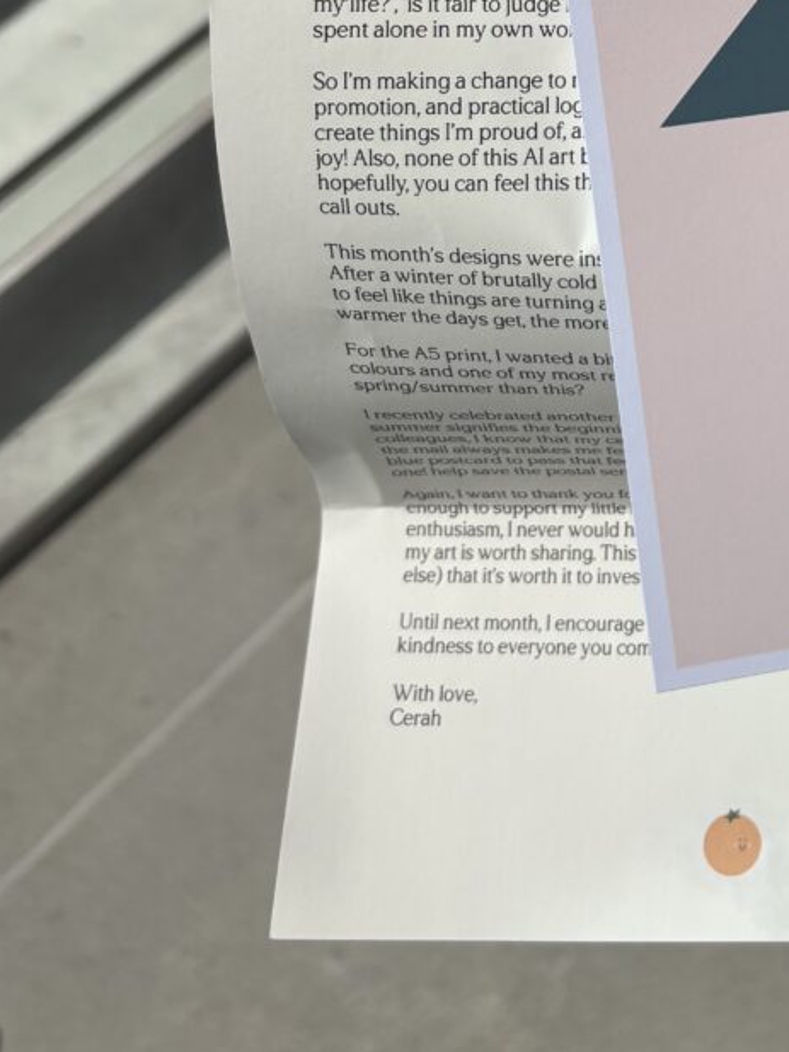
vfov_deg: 30.3
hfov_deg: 23.5
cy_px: -10
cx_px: 832
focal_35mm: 59
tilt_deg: -60.1
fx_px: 1792
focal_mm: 5.96
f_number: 1.6
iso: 50
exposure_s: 1/9901
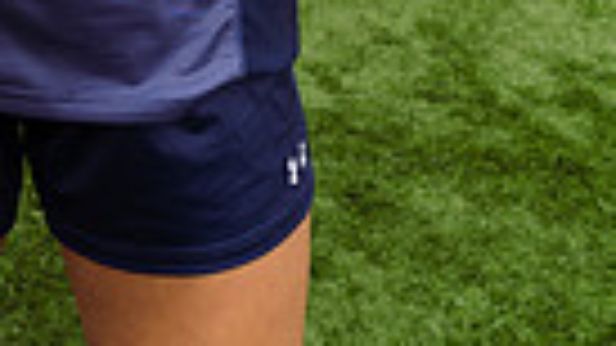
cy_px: -530
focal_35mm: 120
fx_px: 1960
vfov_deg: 9.0
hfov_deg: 17.4
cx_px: -18
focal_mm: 35
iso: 100
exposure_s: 1/250
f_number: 5.6
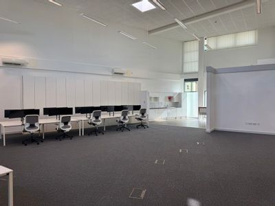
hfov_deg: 71.6
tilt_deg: -1.7
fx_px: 191
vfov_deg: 56.8
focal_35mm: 24
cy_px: 103
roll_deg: +0.8
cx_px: 138
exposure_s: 1/308
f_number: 1.78
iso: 80
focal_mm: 6.76
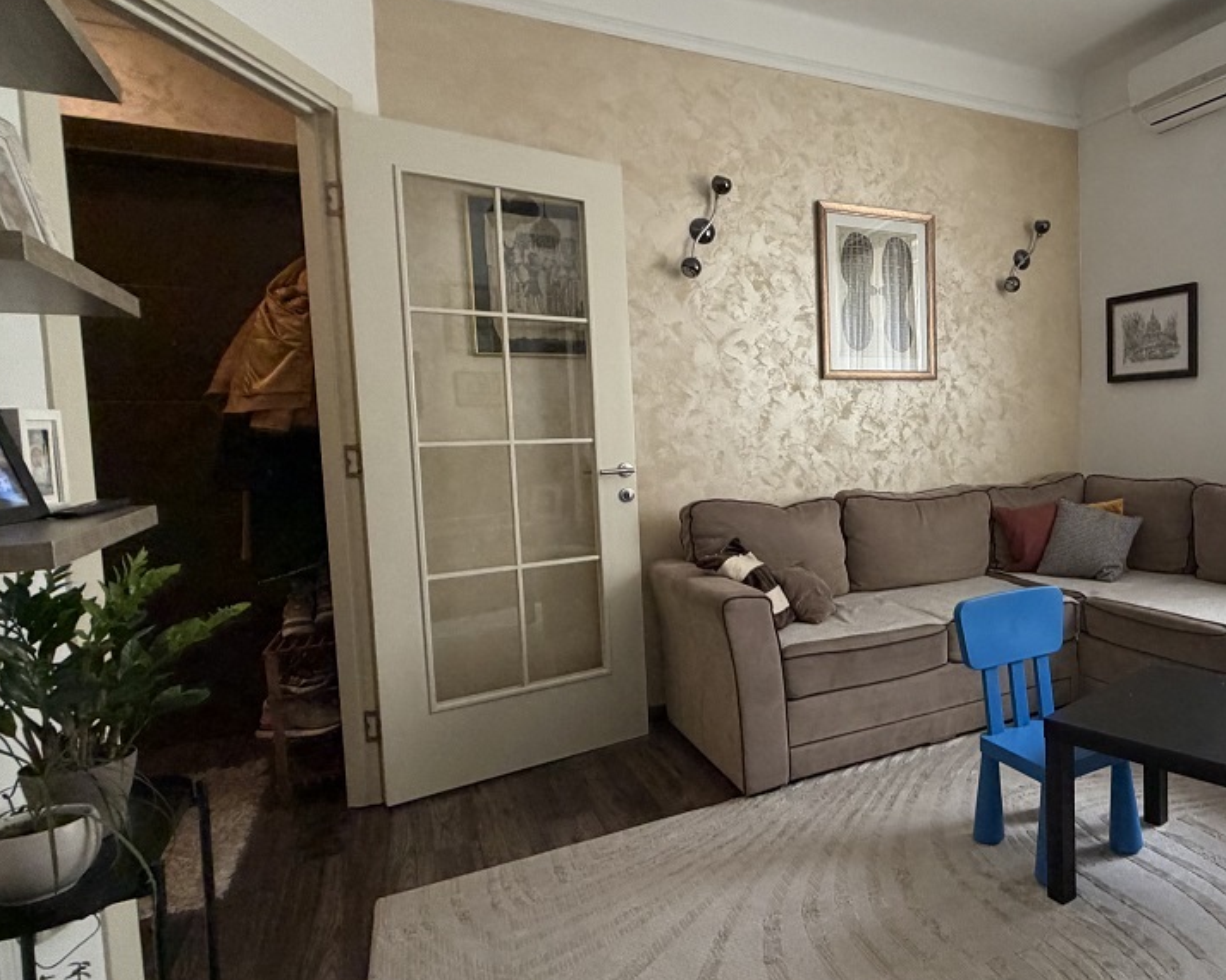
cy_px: 487
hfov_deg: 68.4
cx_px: 903
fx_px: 834
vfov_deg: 60.9
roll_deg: +1.8
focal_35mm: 23
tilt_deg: -1.7
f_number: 2.2
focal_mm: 2.22
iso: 320
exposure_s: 1/92
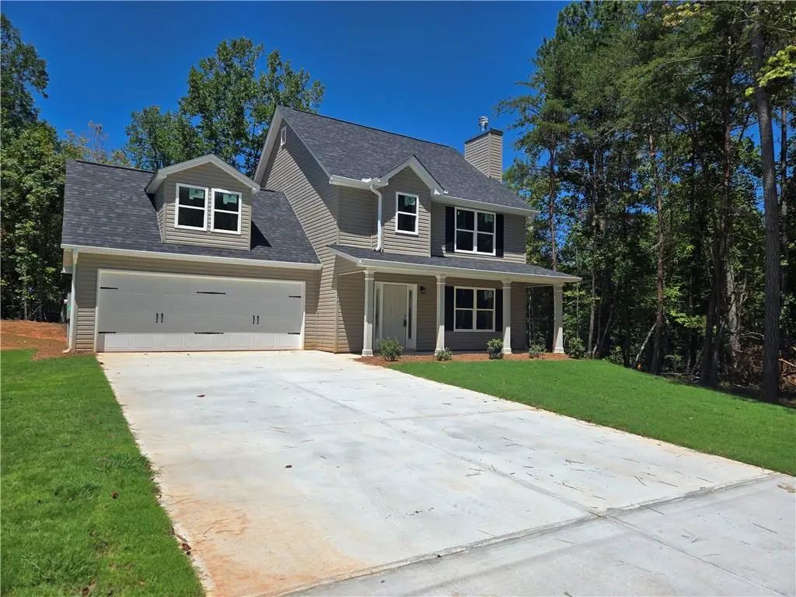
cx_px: 398
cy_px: 298
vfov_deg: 58.9
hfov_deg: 73.9
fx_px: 529
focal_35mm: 23
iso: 25
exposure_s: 1/2537
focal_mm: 5.4
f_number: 1.8
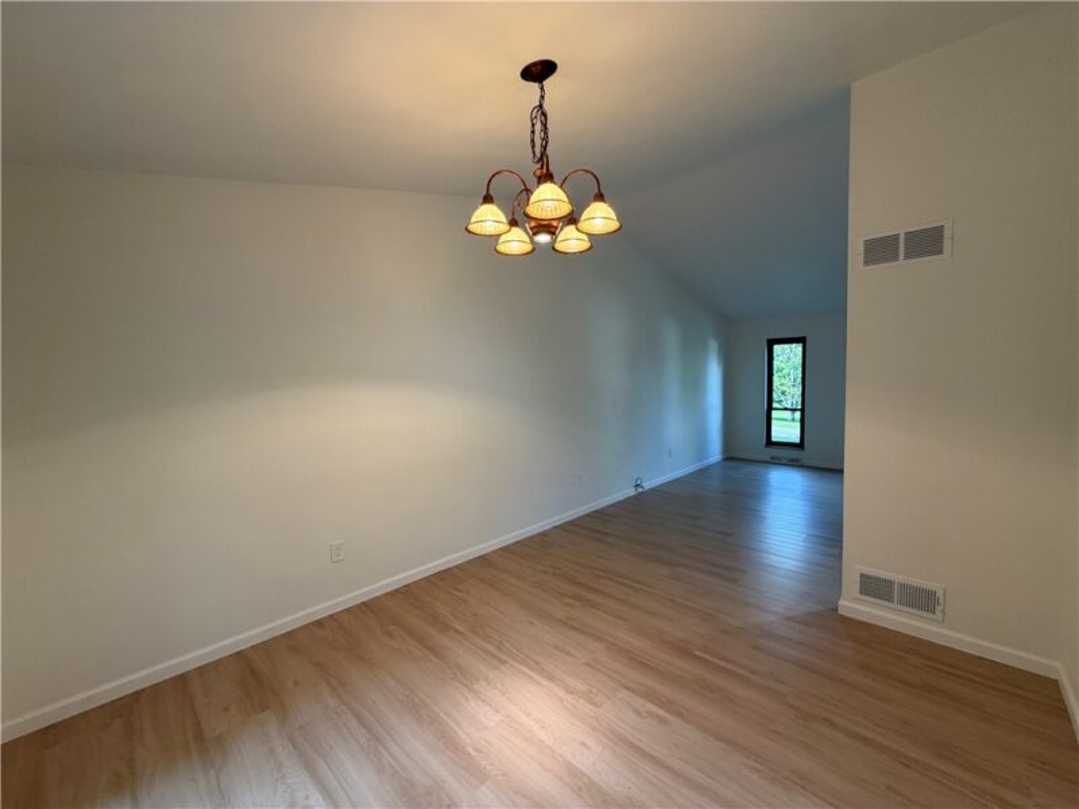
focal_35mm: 14
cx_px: 540
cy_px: 404
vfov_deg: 85.7
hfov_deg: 102.1
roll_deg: +2.1
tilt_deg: -3.6
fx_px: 436
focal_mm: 2.22
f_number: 2.2
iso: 160
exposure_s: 1/120
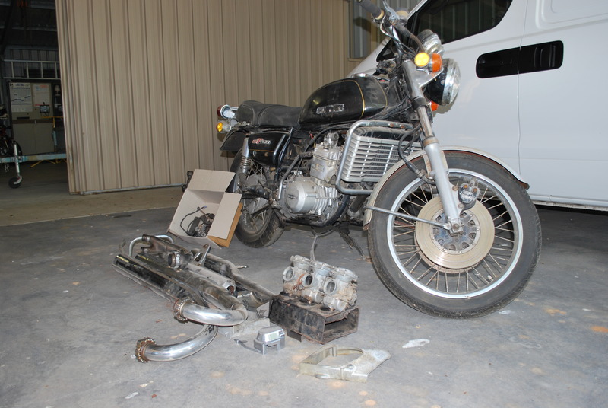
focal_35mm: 30
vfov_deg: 43.7
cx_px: 304
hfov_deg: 61.9
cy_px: 204
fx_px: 507
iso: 200
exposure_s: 1/60
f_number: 3.8
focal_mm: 20
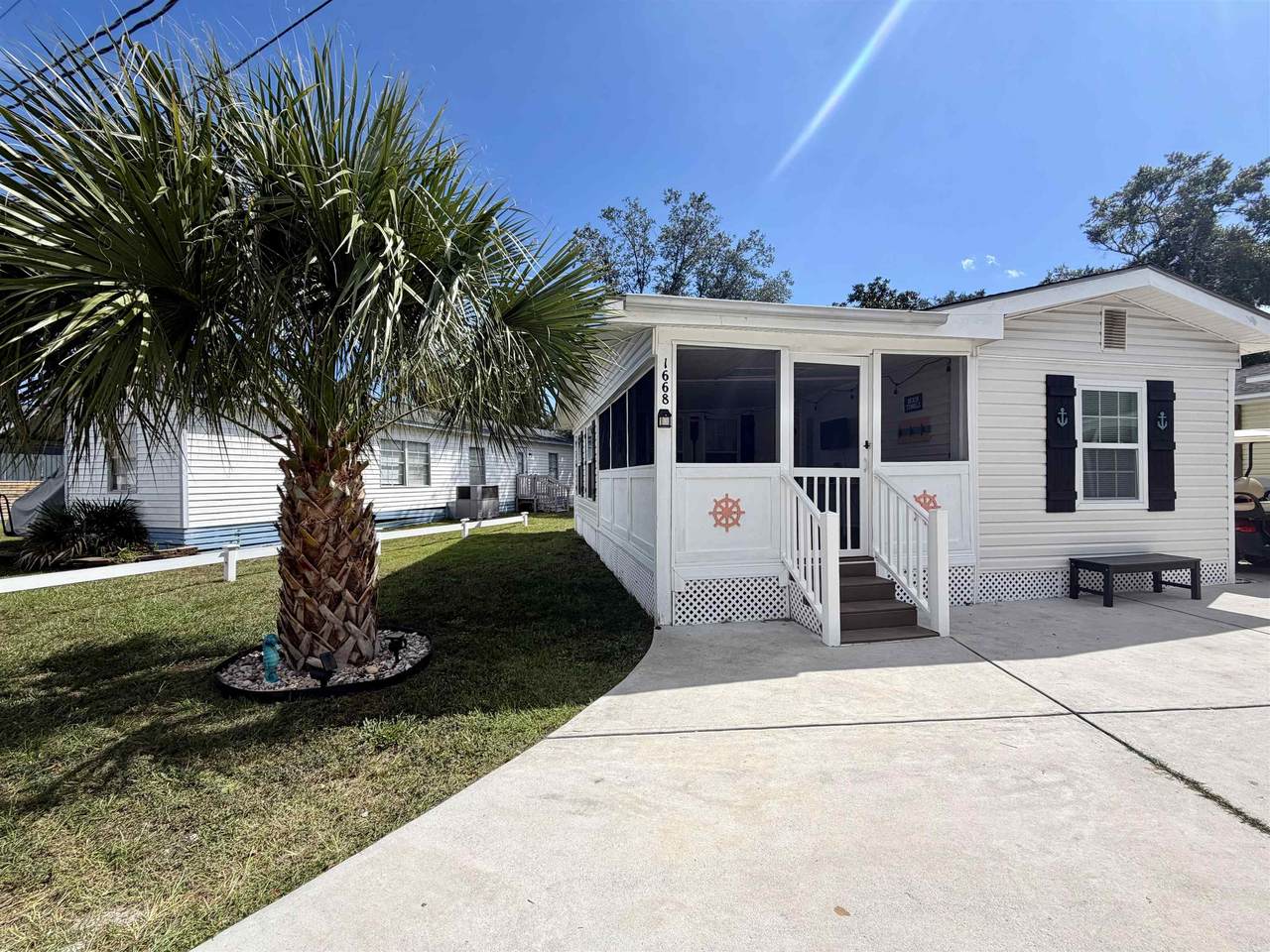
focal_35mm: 14
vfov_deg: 85.7
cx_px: 635
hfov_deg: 102.1
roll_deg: +0.3
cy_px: 476
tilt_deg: +1.0
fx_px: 514
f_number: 2.2
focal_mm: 2.22
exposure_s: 1/1189
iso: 25
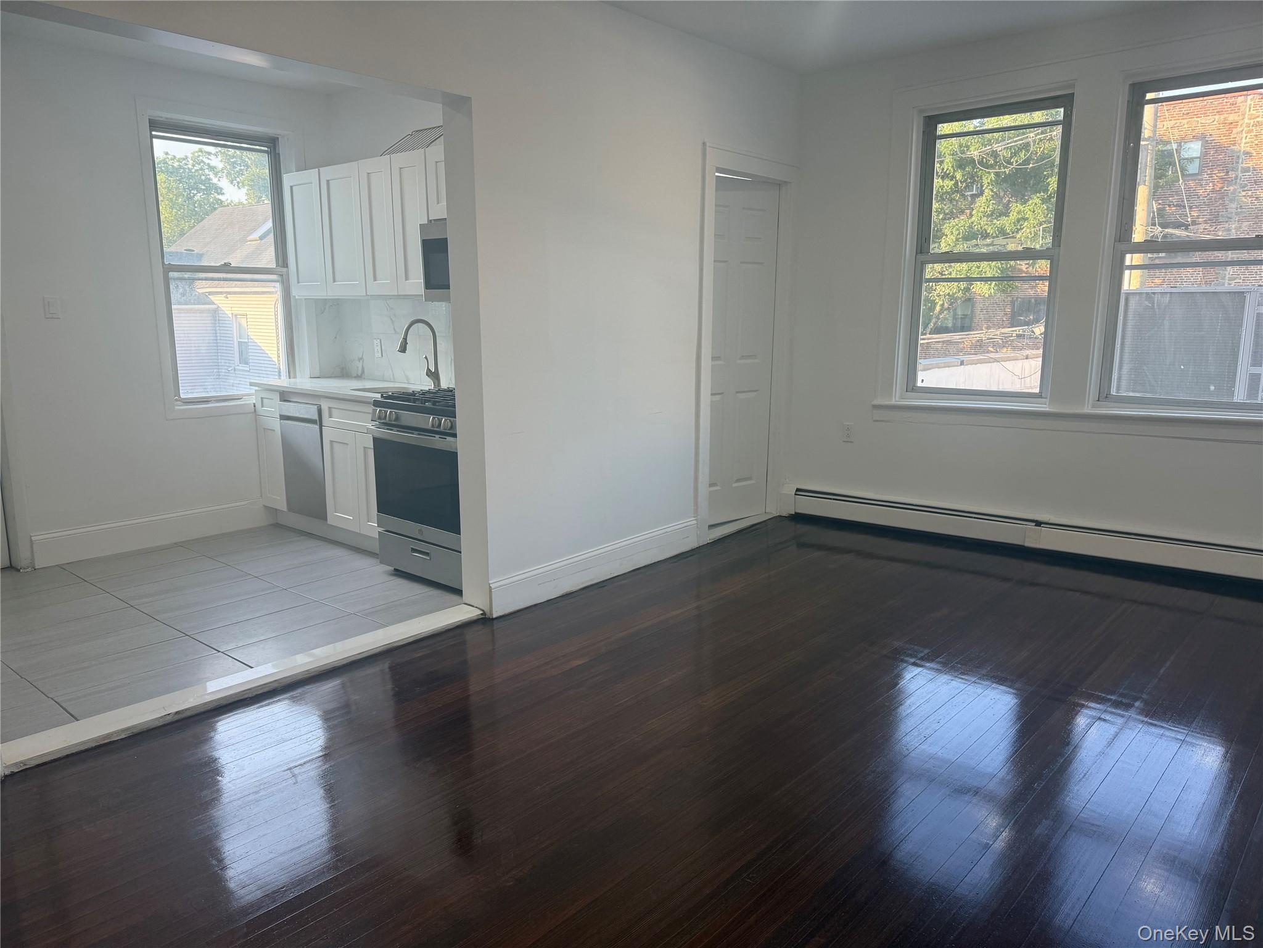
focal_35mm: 24
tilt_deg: -10.3
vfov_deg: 56.8
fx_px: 876
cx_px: 632
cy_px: 474
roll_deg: -0.6
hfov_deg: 71.6
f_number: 1.78
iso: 125
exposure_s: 1/228
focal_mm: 6.76
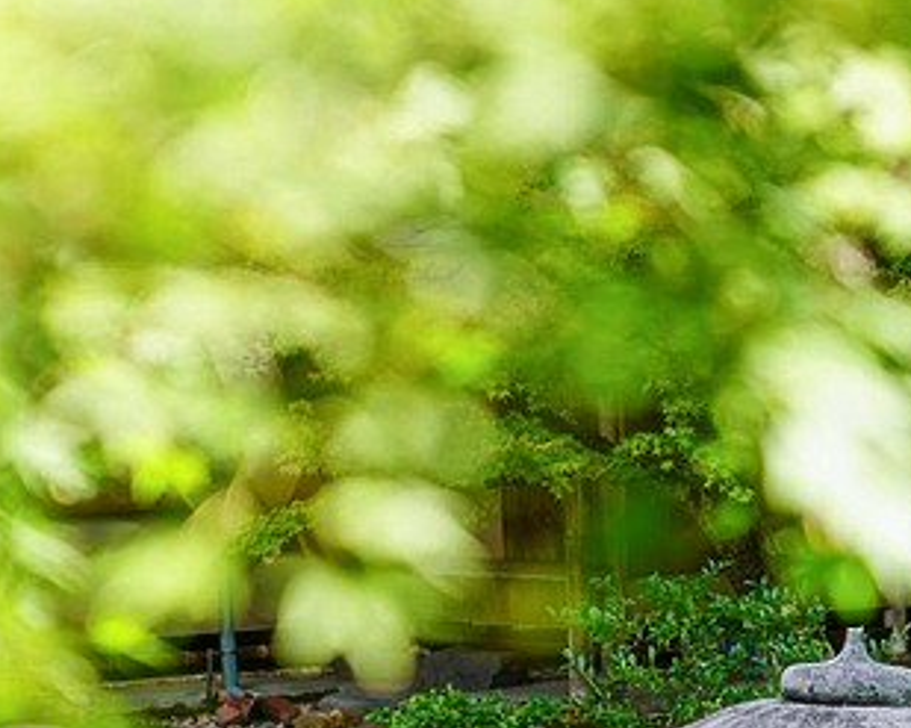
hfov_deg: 7.8
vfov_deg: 6.2
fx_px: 6711
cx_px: 313
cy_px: 672
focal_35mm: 249
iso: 100
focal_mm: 105
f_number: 4
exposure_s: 1/125
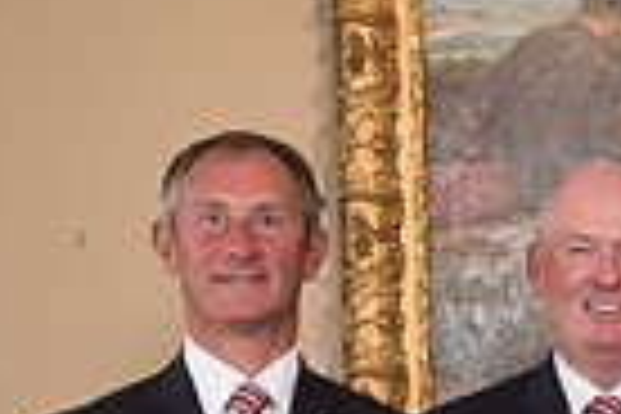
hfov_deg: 8.8
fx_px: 3933
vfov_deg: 5.9
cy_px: 873
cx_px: 924
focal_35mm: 228
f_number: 8
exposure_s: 1/80
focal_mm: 42
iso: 800
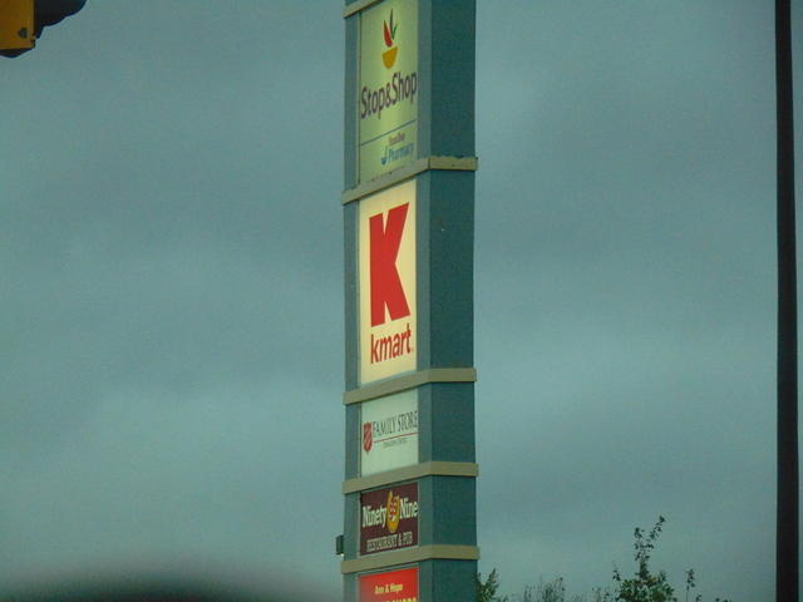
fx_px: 5799
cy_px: 301
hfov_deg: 7.9
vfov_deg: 5.9
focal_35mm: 250
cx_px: 402
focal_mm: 44.9
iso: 320
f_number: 4.1
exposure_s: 1/125
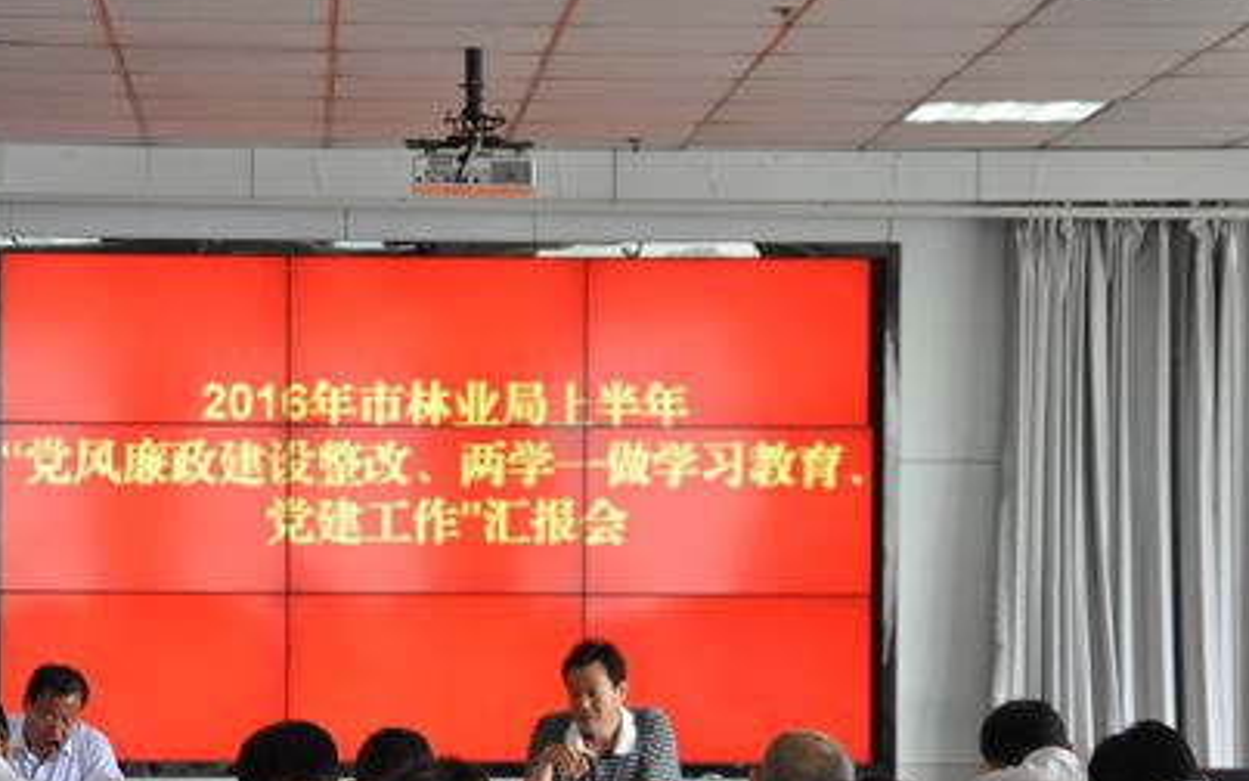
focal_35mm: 132
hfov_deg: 15.8
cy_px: 569
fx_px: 4494
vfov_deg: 9.9
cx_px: 443
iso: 800
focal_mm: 58
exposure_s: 1/60
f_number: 5
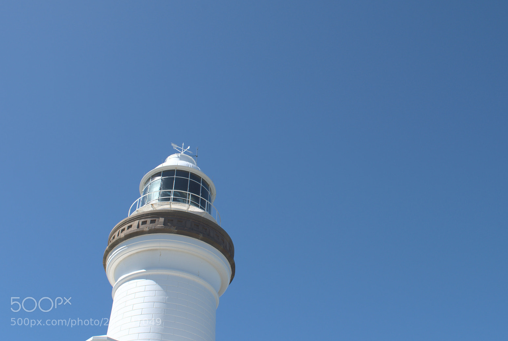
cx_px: 252
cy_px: 172
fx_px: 481
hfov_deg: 55.7
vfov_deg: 39.0
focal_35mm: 34
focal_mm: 22
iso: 100
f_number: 13
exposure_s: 1/200
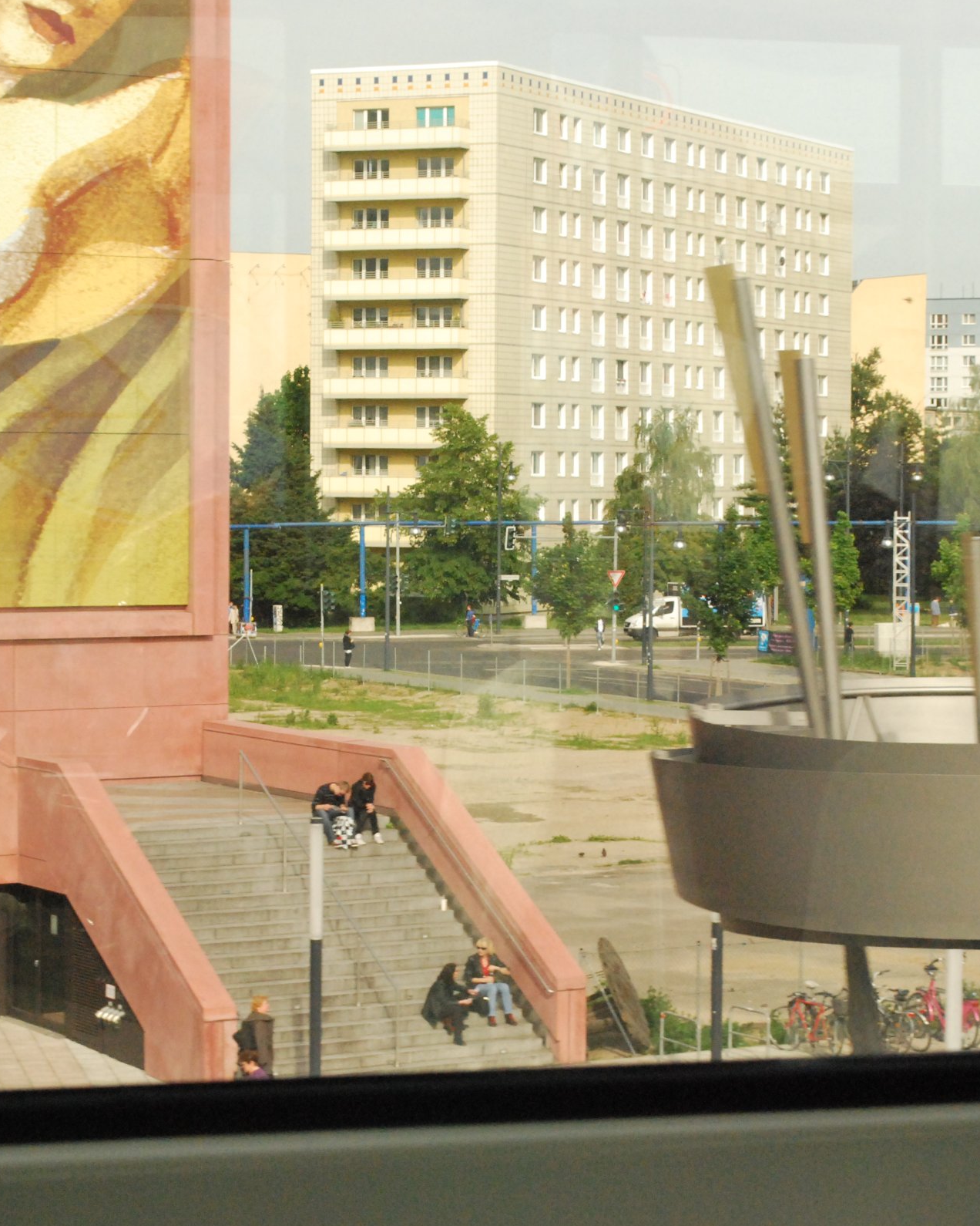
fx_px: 3470
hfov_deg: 16.1
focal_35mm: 96
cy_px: 616
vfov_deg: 20.0
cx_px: 571
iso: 1600
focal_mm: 45
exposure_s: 1/320
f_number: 10
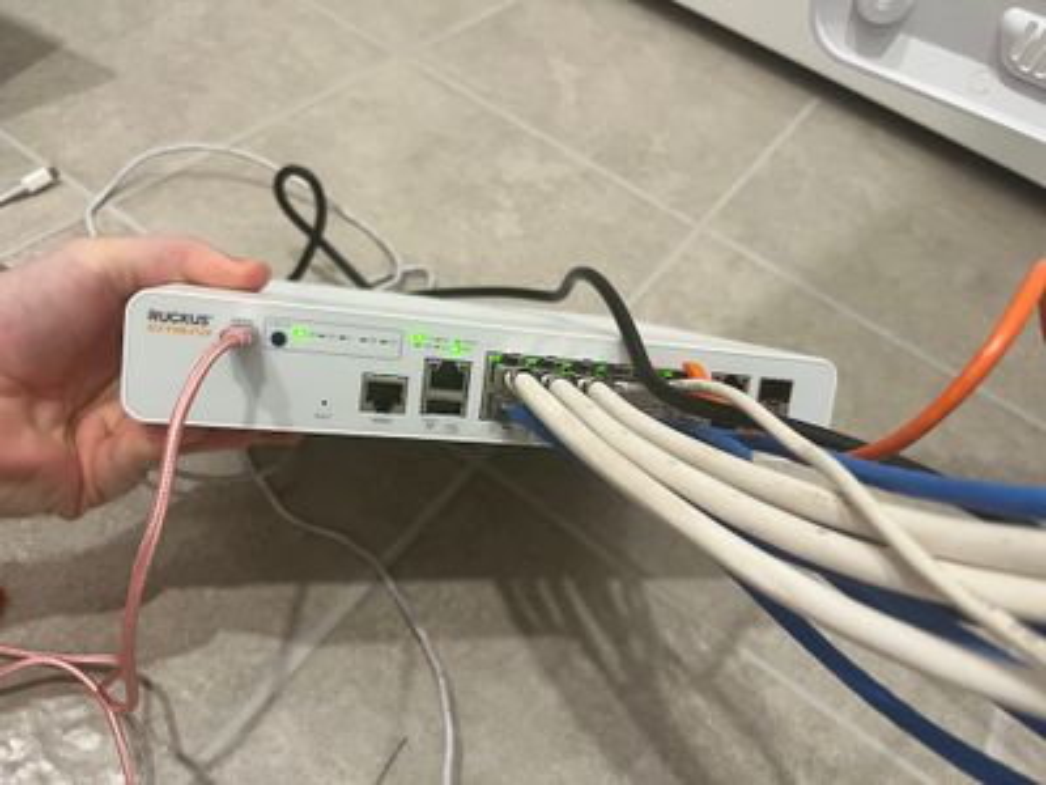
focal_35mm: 26
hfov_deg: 67.3
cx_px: 523
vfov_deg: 53.1
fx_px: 786
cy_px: 392
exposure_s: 1/60
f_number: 1.5
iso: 160
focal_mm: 5.7
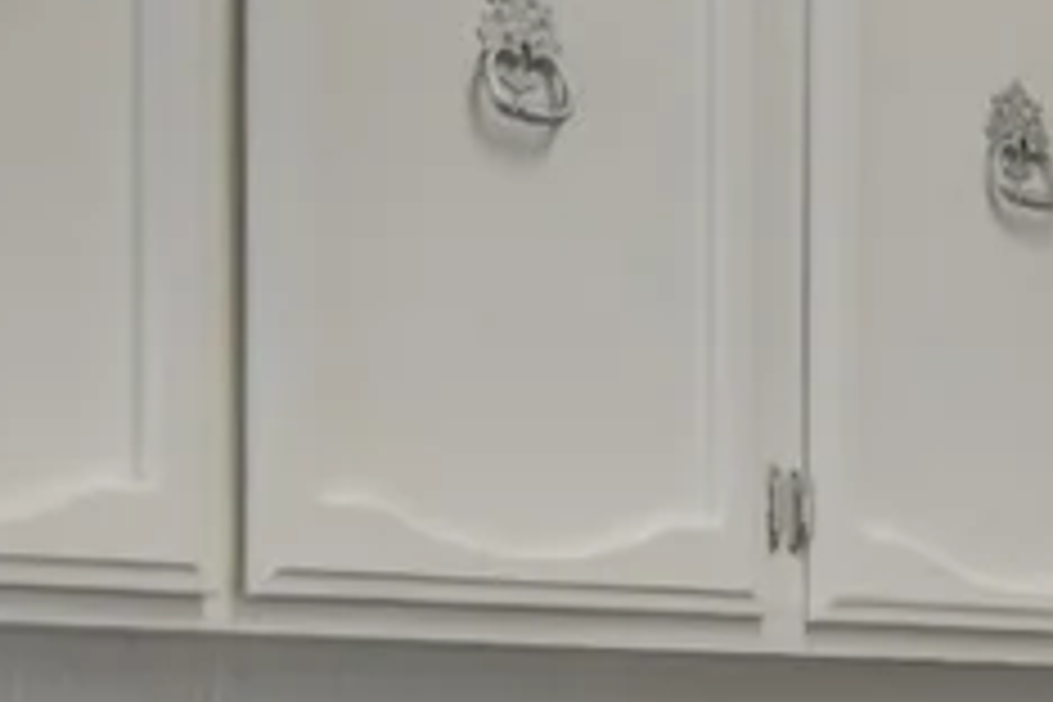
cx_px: 1305
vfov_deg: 14.5
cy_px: 765
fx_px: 2691
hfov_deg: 20.5
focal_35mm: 92
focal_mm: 14
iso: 640
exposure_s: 1/8
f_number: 9
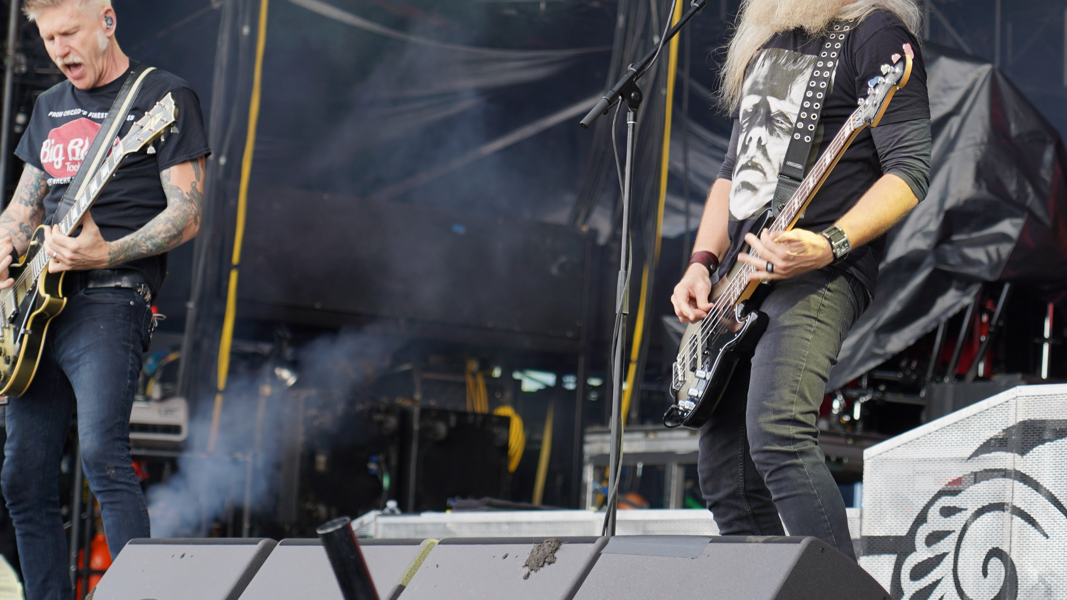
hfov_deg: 14.0
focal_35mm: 154
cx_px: 620
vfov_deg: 7.9
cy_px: 143
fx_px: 4357
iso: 125
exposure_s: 1/125
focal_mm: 105
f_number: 4
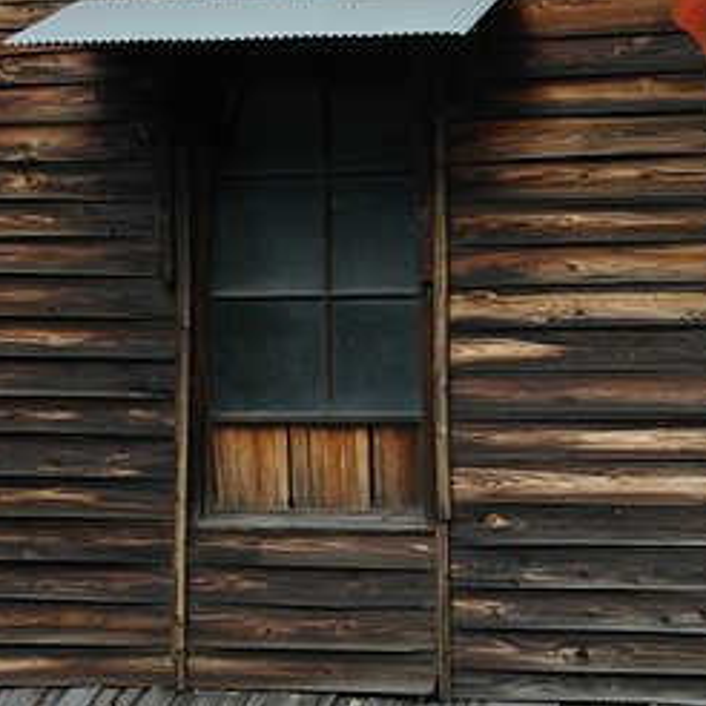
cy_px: 362
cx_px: 611
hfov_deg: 17.0
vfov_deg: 17.2
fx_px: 2331
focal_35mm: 101
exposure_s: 1/125
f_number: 6.7
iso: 200
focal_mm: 38
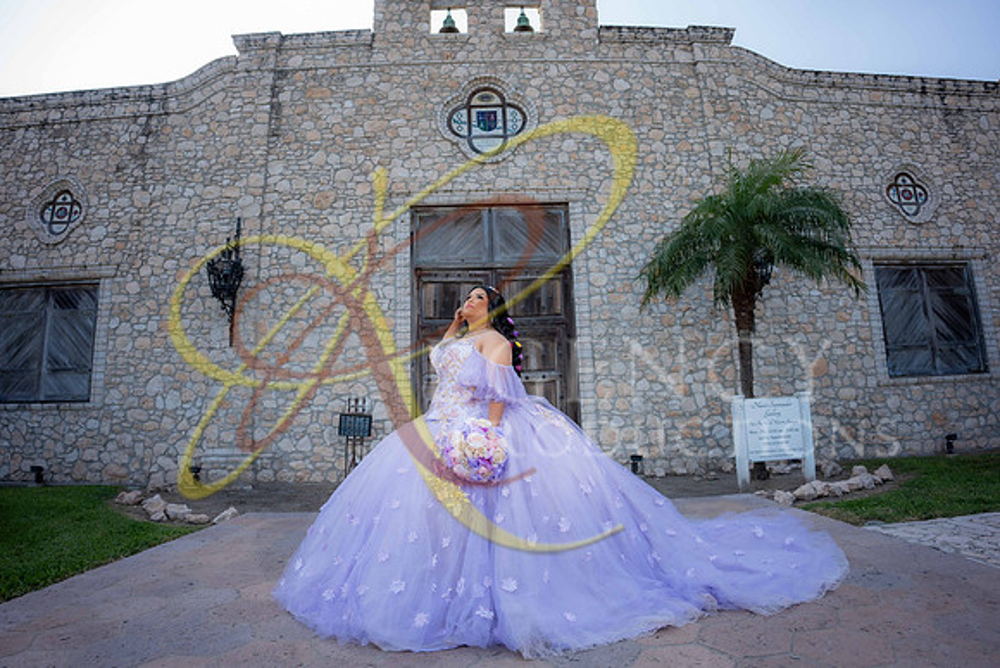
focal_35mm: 20
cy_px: 334
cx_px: 500
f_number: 2.8
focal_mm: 20
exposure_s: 1/800
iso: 125
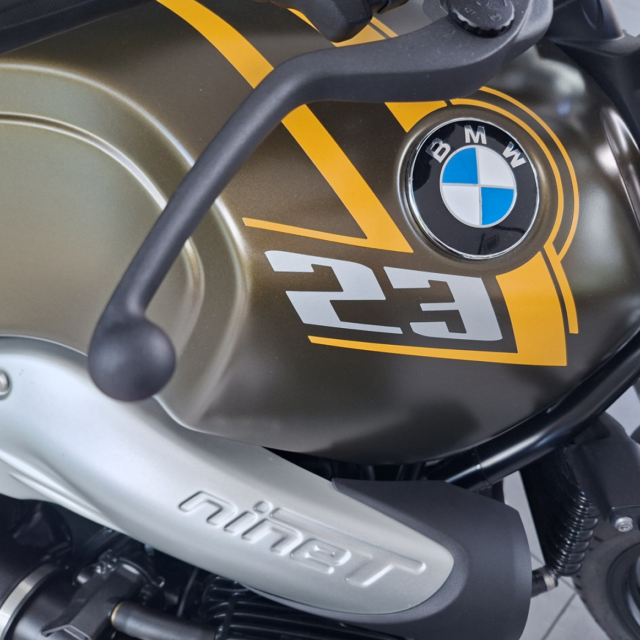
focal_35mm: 28
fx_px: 586
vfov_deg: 57.3
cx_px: 335
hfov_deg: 57.3
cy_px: 317
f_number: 1.8
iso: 160
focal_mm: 5.54
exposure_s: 1/120
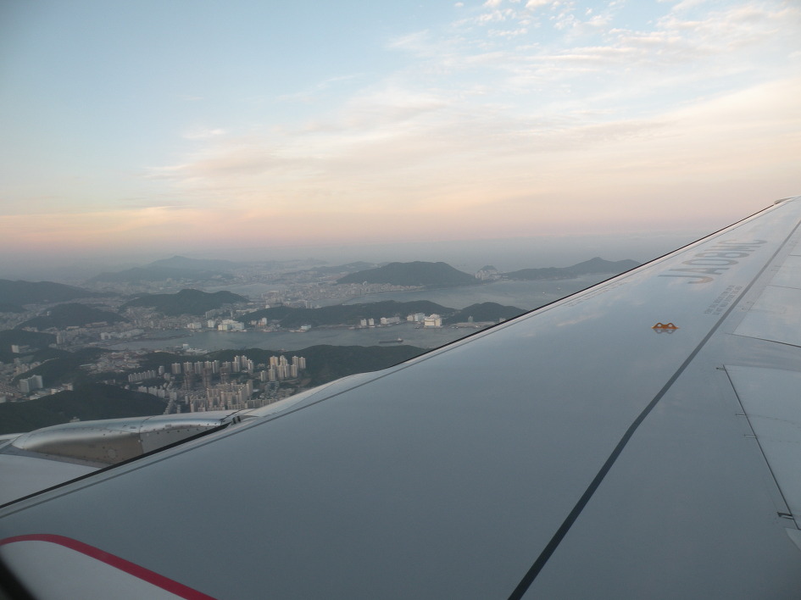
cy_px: 300
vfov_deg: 51.3
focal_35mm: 27
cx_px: 400
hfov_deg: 65.3
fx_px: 625
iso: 64
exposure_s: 1/83.2
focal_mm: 4.7
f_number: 3.5
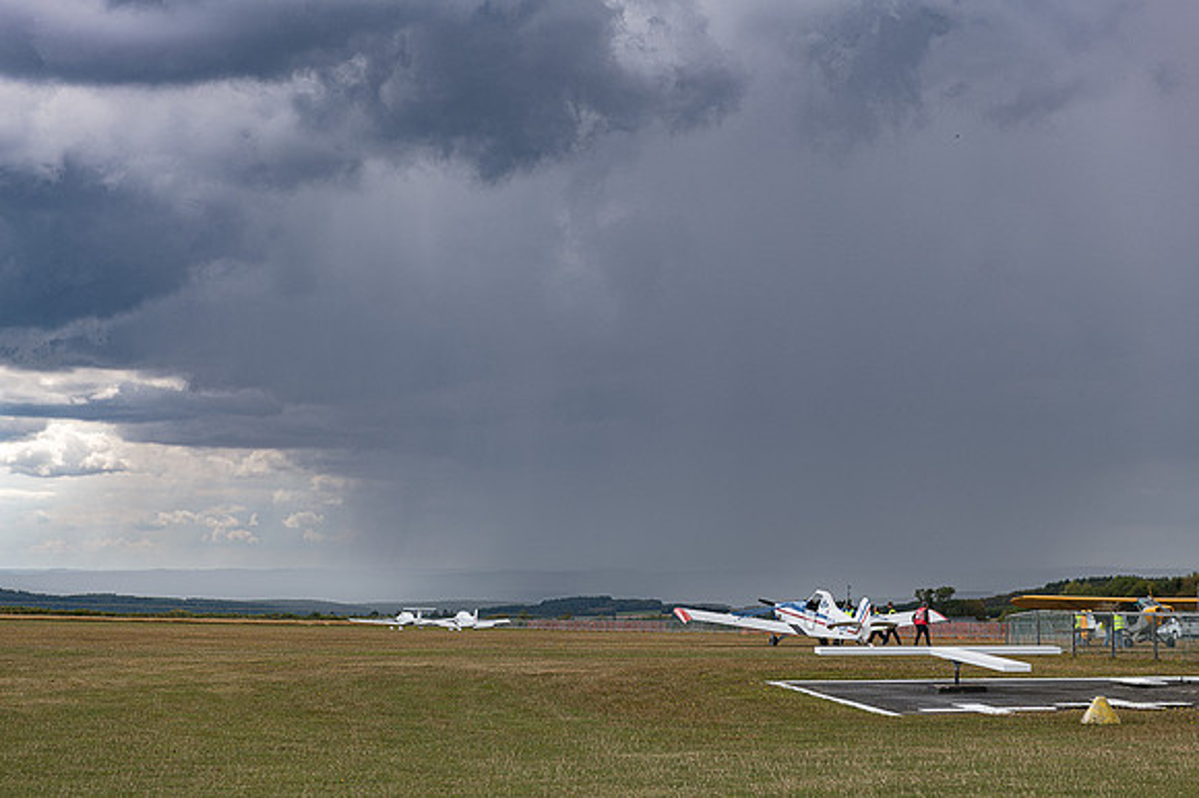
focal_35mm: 70
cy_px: 399
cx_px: 600
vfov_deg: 19.4
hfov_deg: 28.9
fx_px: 2330
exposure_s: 1/125
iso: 64
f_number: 6.3
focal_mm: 70
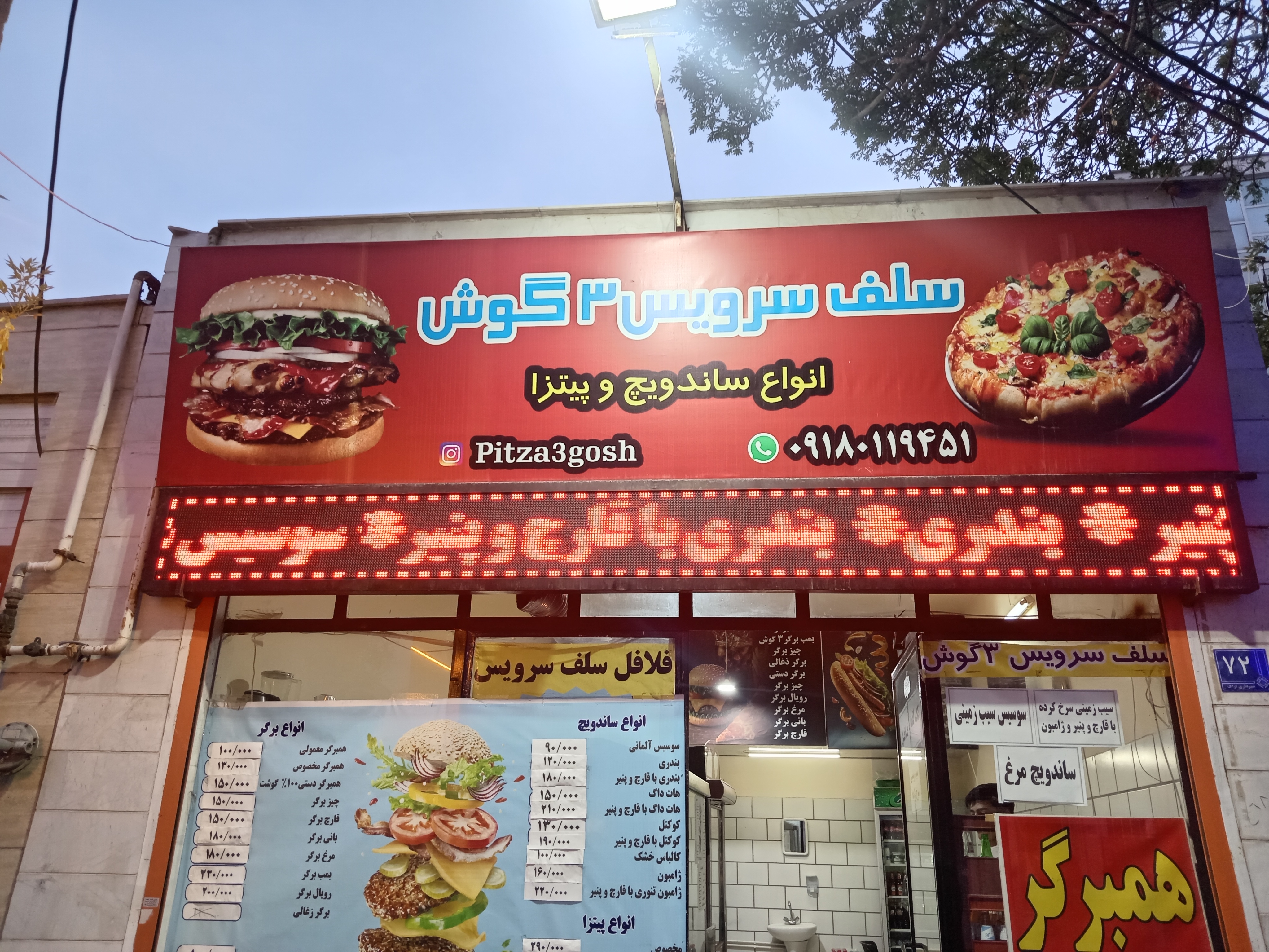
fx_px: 916
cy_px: 476
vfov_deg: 54.9
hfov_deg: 69.4
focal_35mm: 25
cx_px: 634
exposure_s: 1/33.3
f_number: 1.8
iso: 307
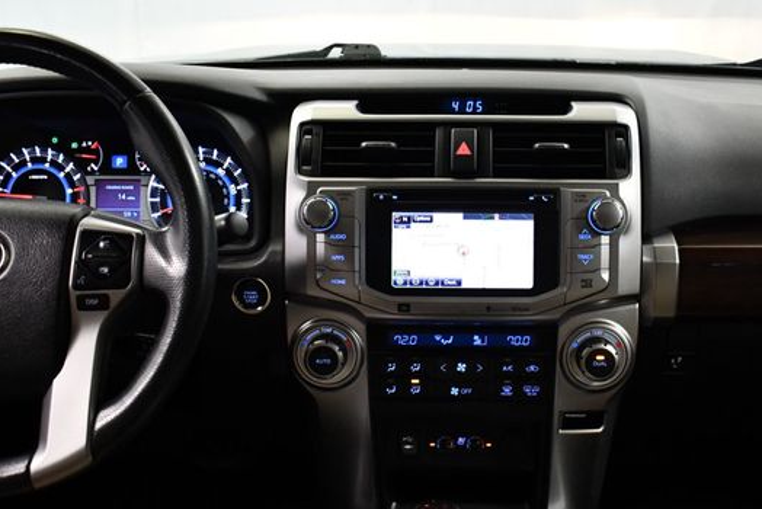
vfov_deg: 30.5
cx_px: 462
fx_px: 932
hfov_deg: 44.2
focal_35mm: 44
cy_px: 286
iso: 3200
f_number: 3.5
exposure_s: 1/125
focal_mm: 18
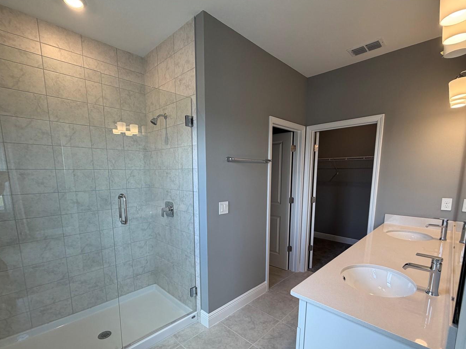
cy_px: 207
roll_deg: +0.1
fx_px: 229
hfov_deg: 91.0
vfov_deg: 74.0
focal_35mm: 17
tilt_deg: -8.5
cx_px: 229
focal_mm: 2.22
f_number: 2.2
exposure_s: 1/120
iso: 125
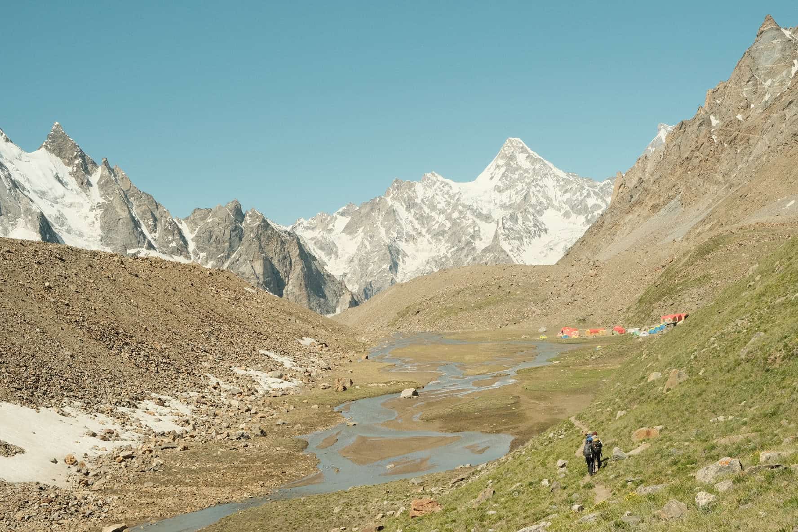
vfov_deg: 28.6
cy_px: 266
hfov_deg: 41.9
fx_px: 1042
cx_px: 399
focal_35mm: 47
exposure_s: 1/800
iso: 640
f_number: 9
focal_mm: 31.5
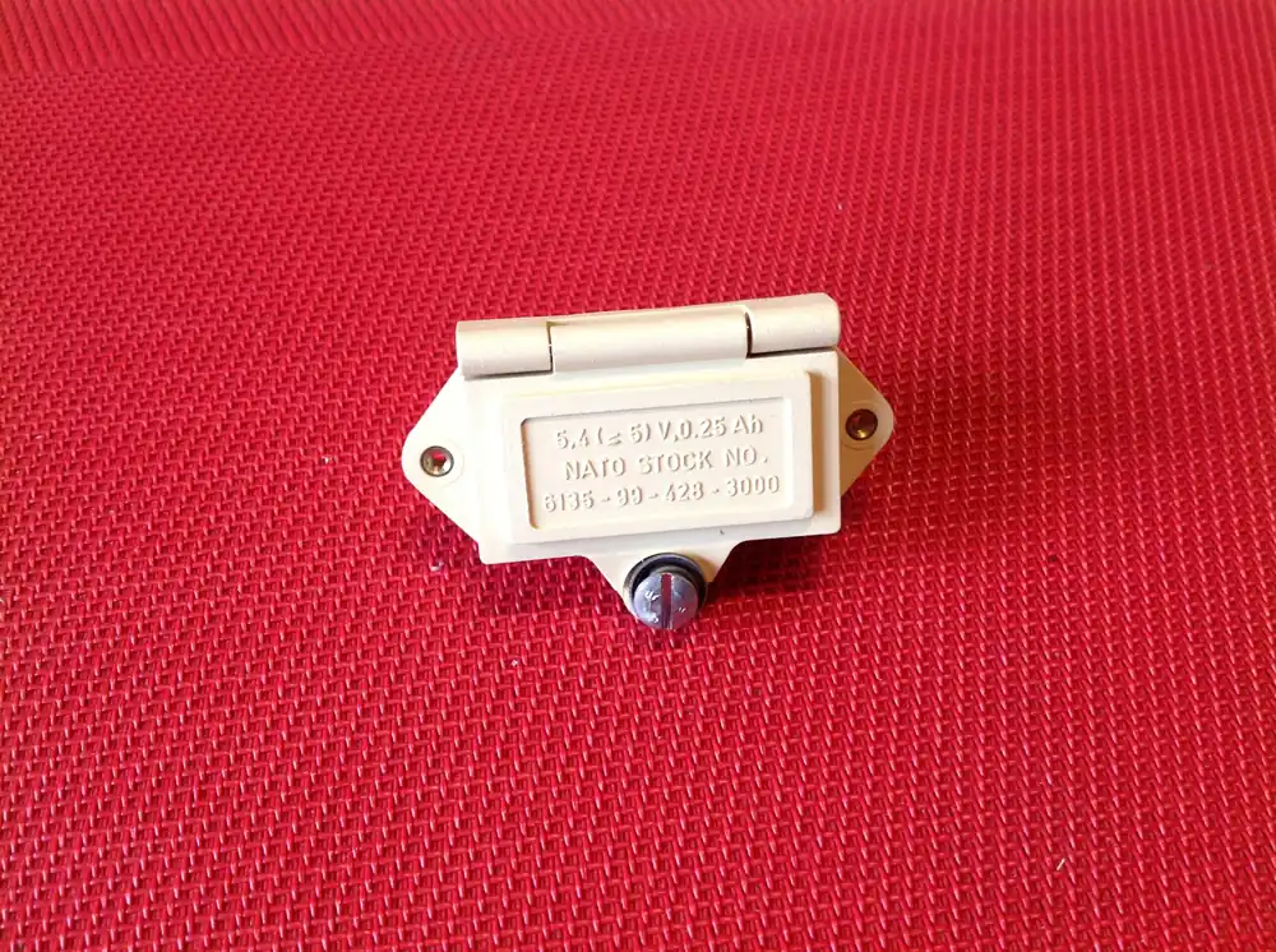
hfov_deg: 52.7
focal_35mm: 35
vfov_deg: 40.6
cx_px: 638
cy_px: 476
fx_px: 1288
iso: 50
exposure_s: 1/15
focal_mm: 4.28
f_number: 2.4
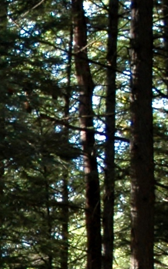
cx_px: -406
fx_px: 1793
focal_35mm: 245
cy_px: 422
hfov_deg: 5.0
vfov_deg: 8.4
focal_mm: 29
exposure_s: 1/60
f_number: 4
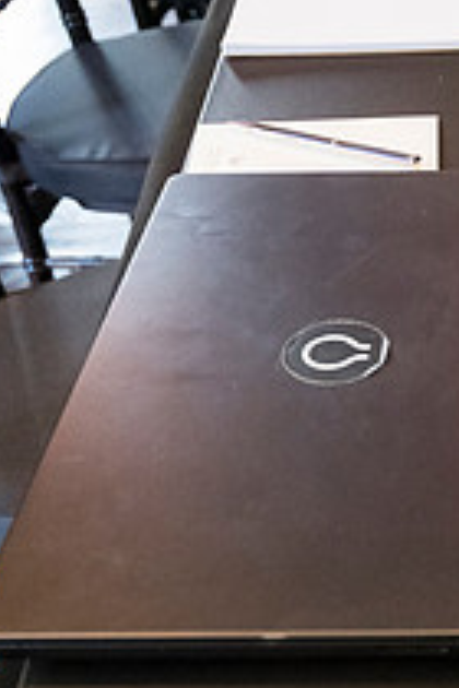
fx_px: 1186
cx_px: 472
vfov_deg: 31.9
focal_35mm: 62
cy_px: 498
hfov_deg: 21.1
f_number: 4.5
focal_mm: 29
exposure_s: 1/100
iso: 5600
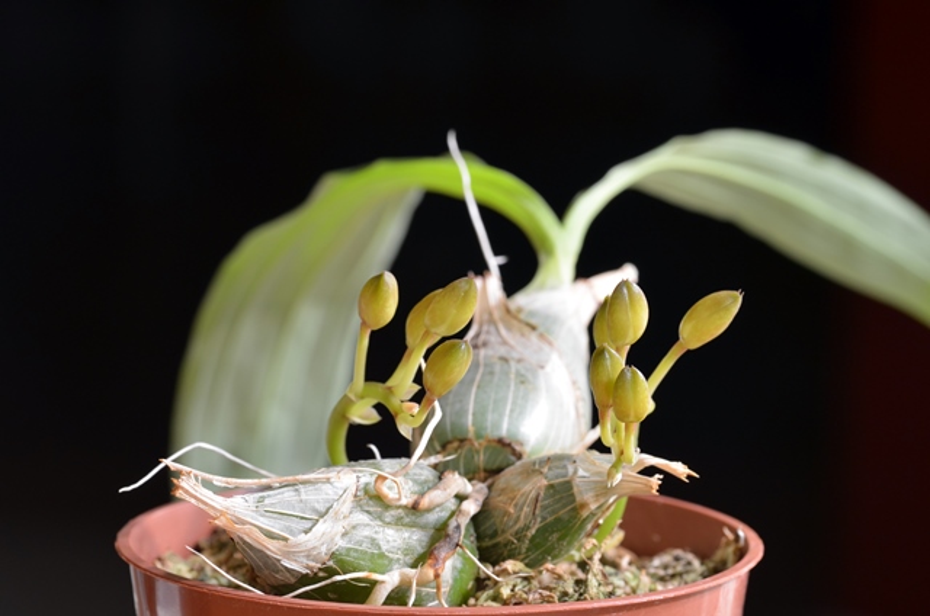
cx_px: 465
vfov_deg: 10.1
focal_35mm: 135
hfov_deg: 15.2
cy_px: 308
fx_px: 3481
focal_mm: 90
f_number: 13
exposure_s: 1
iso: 400
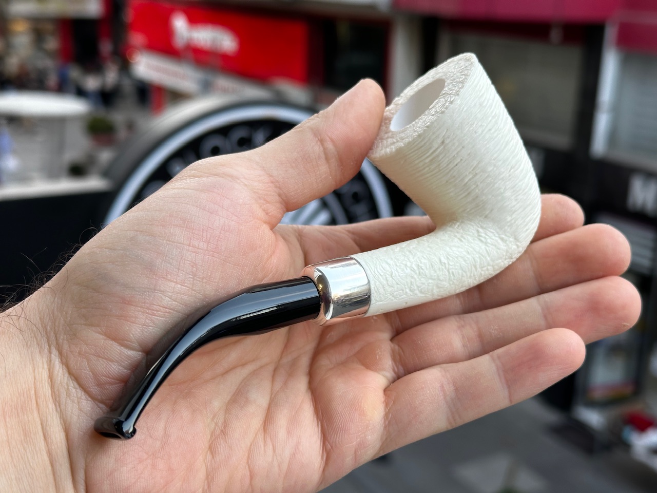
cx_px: 328
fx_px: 911
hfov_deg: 39.7
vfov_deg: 30.3
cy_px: 246
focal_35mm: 48
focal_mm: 6.86
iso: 50
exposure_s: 1/122
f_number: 1.78
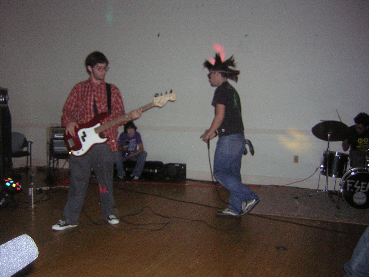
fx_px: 384
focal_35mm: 36
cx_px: 184
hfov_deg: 51.4
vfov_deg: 39.7
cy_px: 138
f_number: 2.6
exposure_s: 1/60.1
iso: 200
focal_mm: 4.7
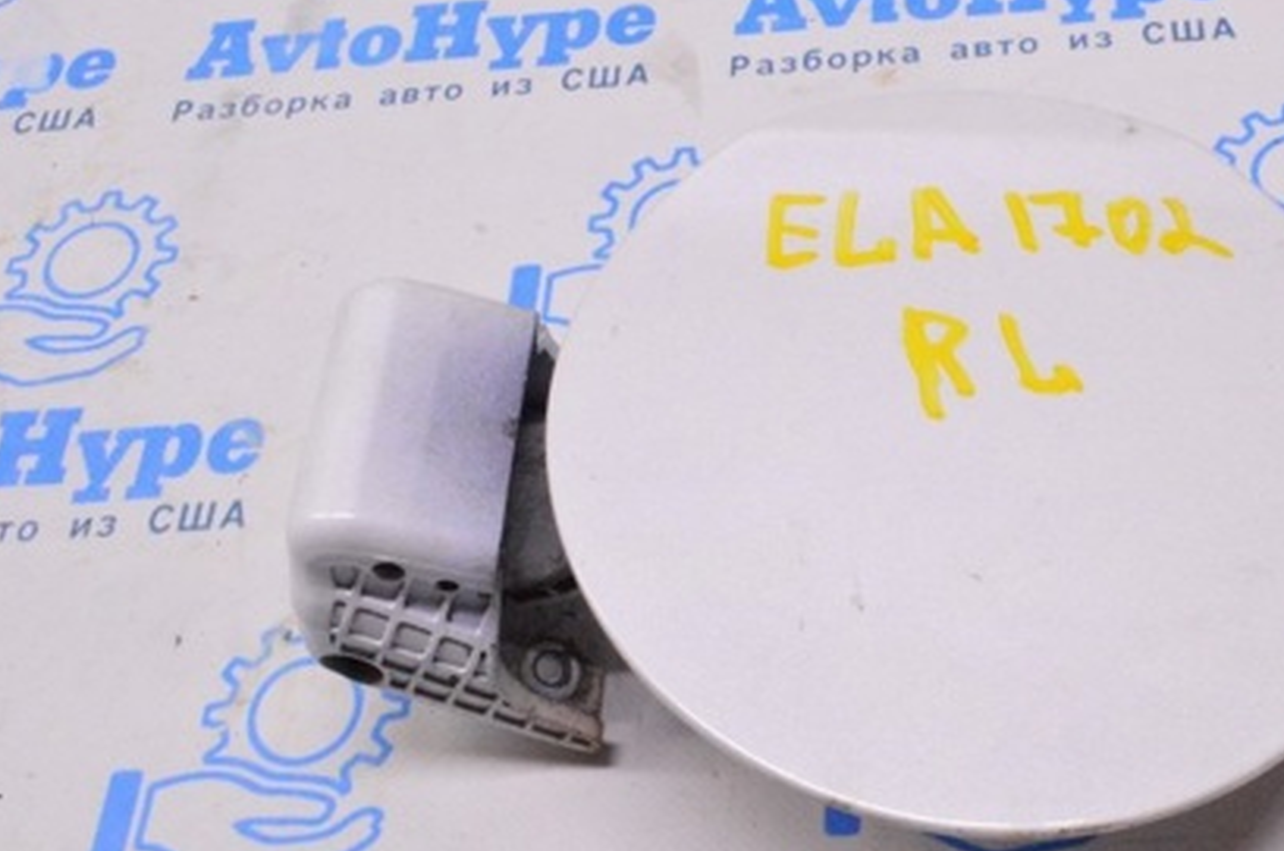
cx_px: 932
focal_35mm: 47
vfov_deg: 28.5
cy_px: 469
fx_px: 1673
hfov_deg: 41.0
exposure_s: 1/40
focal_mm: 20
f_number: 25
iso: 6400
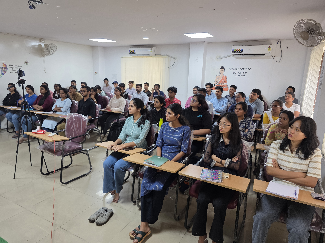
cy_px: 122
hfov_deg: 73.9
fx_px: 216
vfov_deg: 58.9
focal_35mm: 23
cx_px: 162
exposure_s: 1/100
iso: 200
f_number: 1.7
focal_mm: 6.3
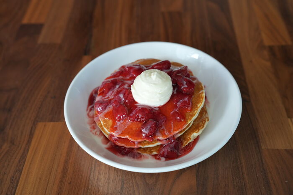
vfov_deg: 29.9
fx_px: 366
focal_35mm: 45
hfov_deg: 43.6
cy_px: 98
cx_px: 146
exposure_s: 1/160
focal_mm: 45
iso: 1000
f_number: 4
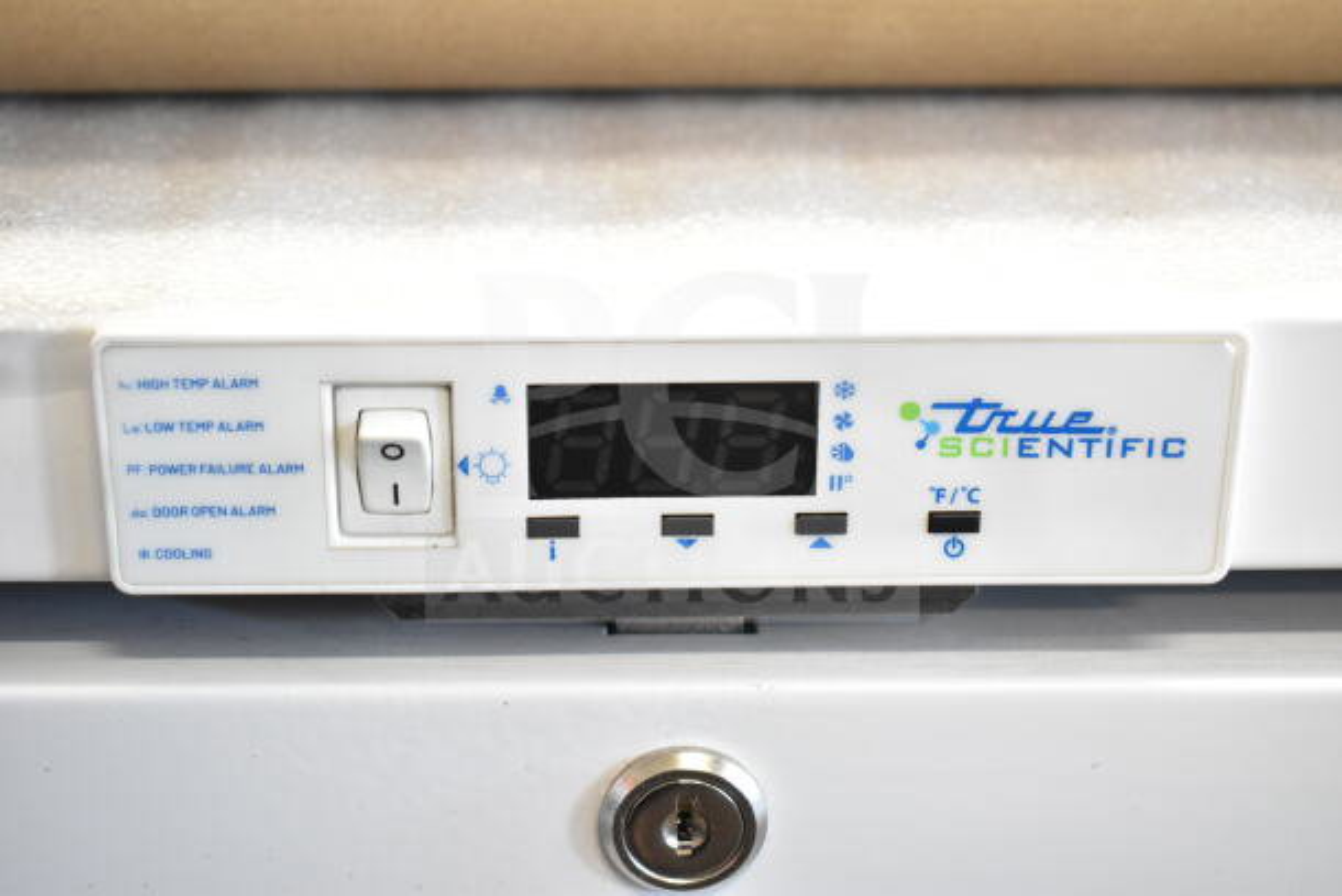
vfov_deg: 23.8
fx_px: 2125
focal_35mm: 57
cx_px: 671
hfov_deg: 35.0
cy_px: 448
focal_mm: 38
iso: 2800
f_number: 4.8
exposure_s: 1/60
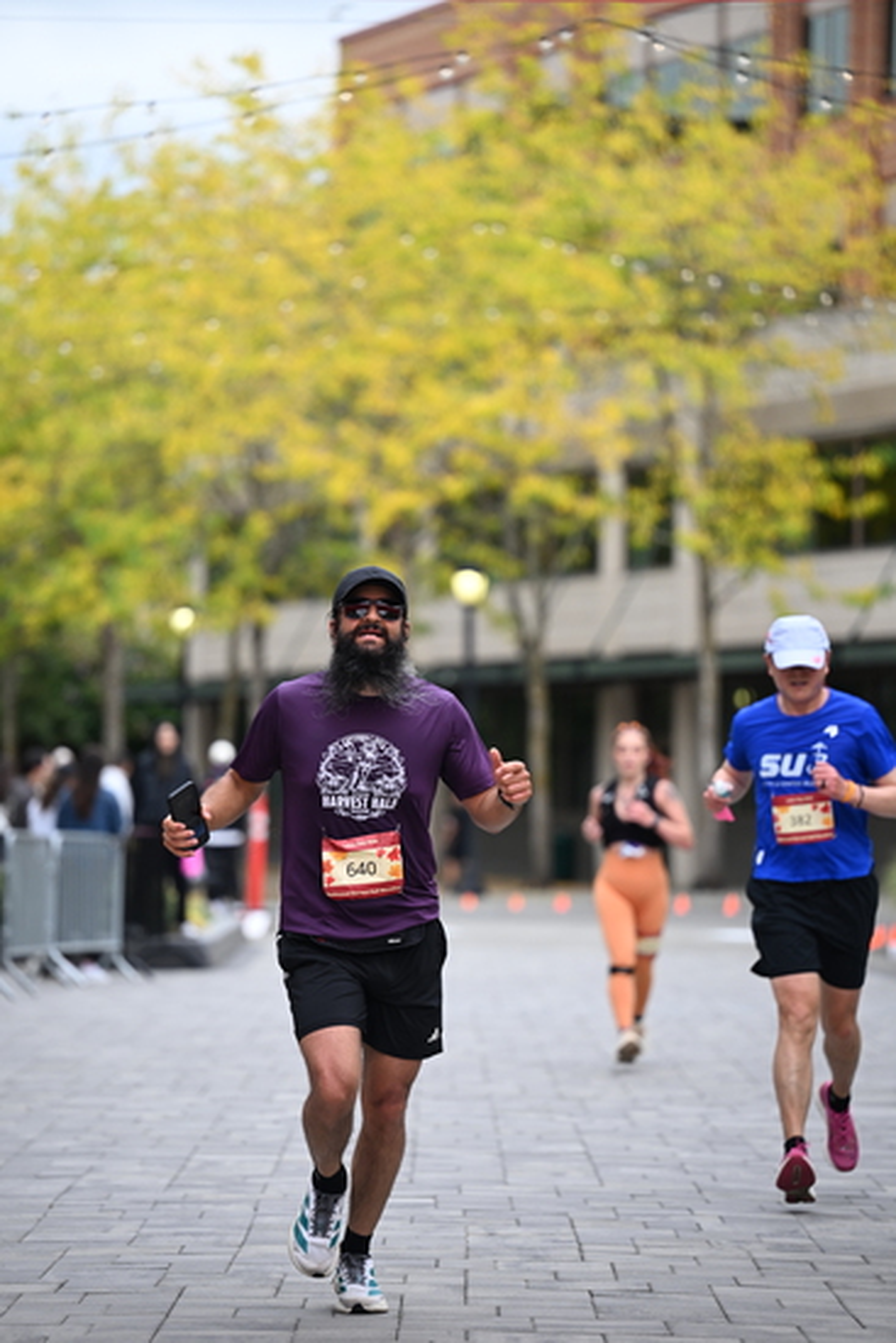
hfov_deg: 9.2
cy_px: 672
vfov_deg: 13.7
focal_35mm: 150
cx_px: 448
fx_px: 5596
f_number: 2.8
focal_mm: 150
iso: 640
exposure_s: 1/2000
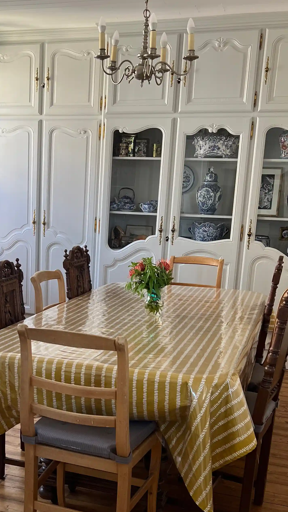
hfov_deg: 26.1
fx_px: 611
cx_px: 67
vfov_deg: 45.0
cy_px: 329
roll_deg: -0.9
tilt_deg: -12.9
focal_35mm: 45
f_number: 1.5
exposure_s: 1/119
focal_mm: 5.7
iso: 125
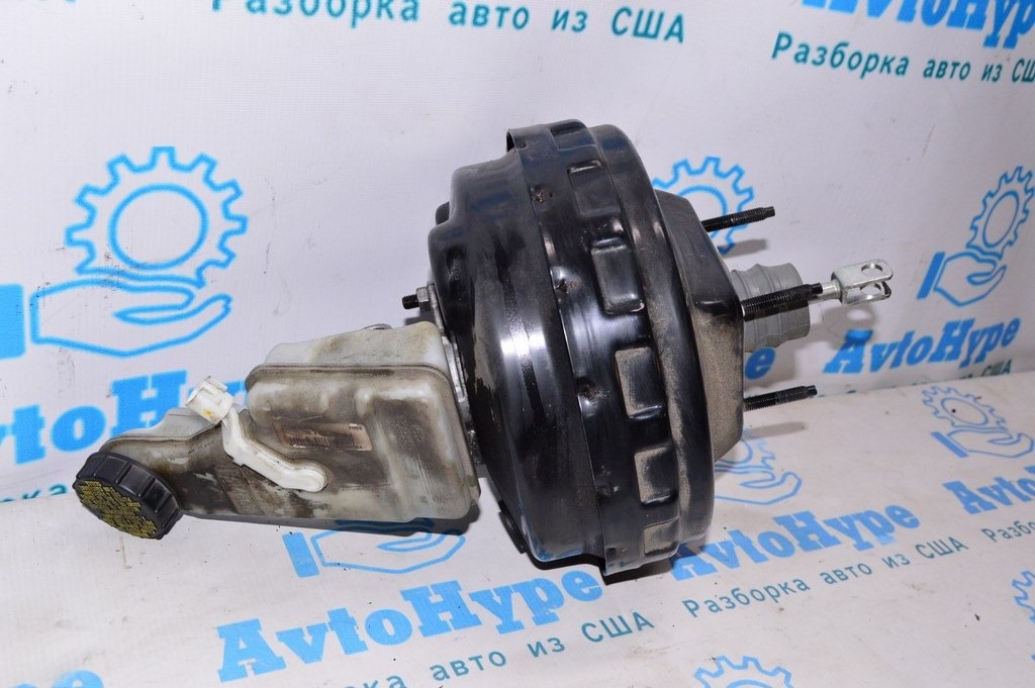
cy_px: 344
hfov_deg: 53.2
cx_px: 518
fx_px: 1034
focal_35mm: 36
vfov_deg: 36.8
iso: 1600
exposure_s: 1/200
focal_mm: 24
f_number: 8
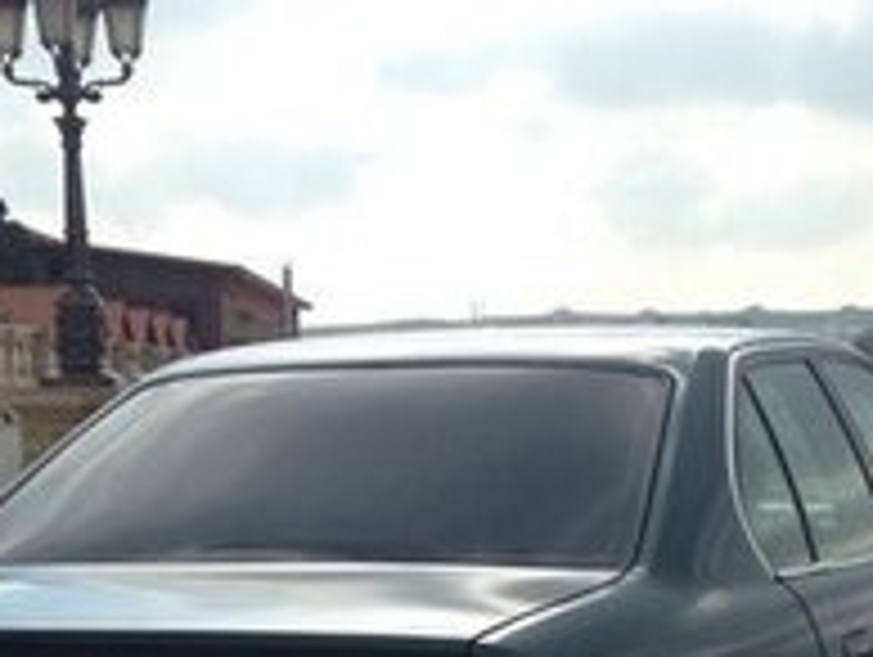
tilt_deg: -9.9
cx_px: 562
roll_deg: -0.1
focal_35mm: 112
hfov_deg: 17.5
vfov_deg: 12.8
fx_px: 2828
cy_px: 862
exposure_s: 1/1748
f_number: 2.4
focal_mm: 4.12
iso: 50
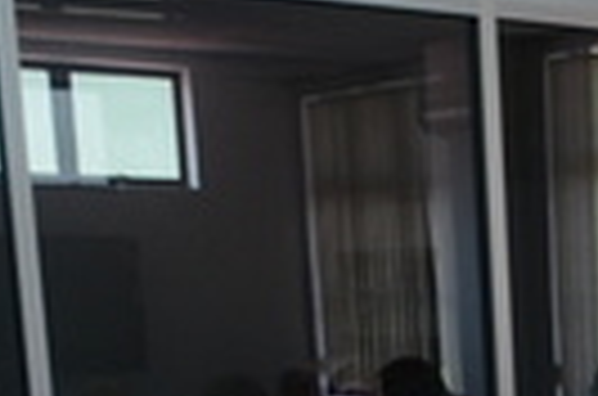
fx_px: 2028
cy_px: 846
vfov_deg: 10.1
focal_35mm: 122
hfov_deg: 14.8
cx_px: 1052
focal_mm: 17
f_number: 6.3
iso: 800
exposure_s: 1/60
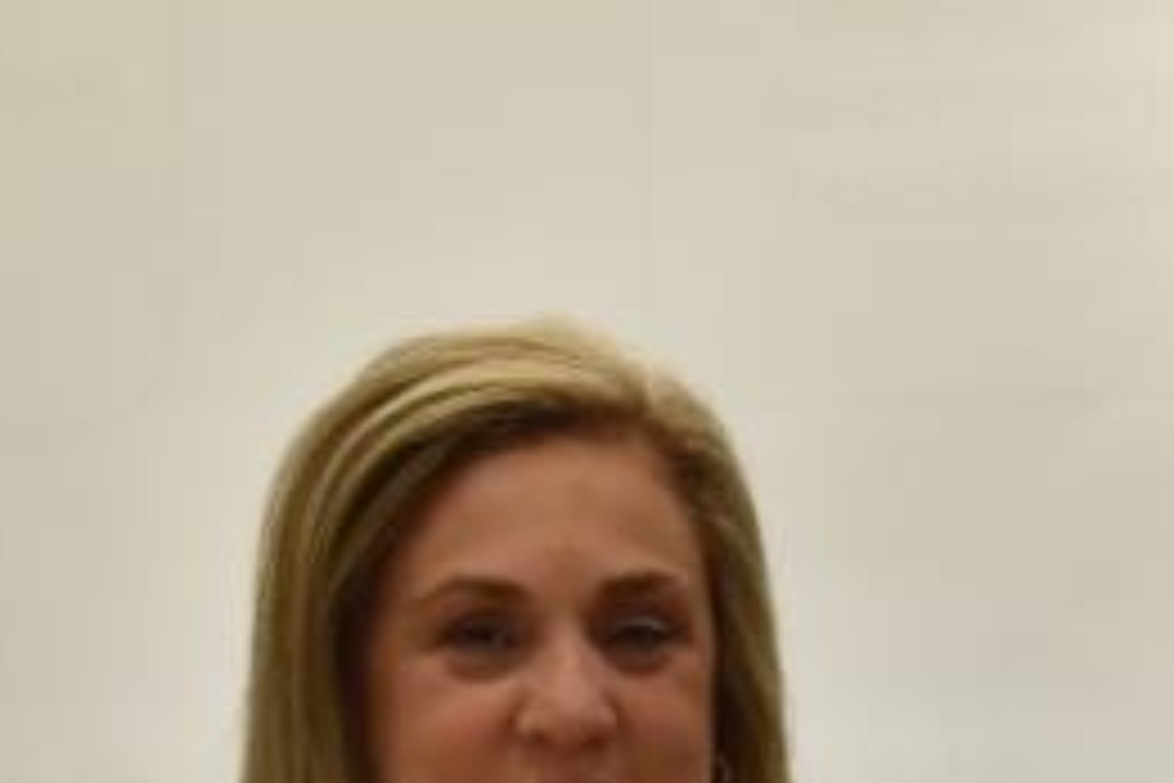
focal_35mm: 147
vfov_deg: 9.3
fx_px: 4792
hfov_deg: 13.9
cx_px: 904
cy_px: 767
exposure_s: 1/200
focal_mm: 25
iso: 800
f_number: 4
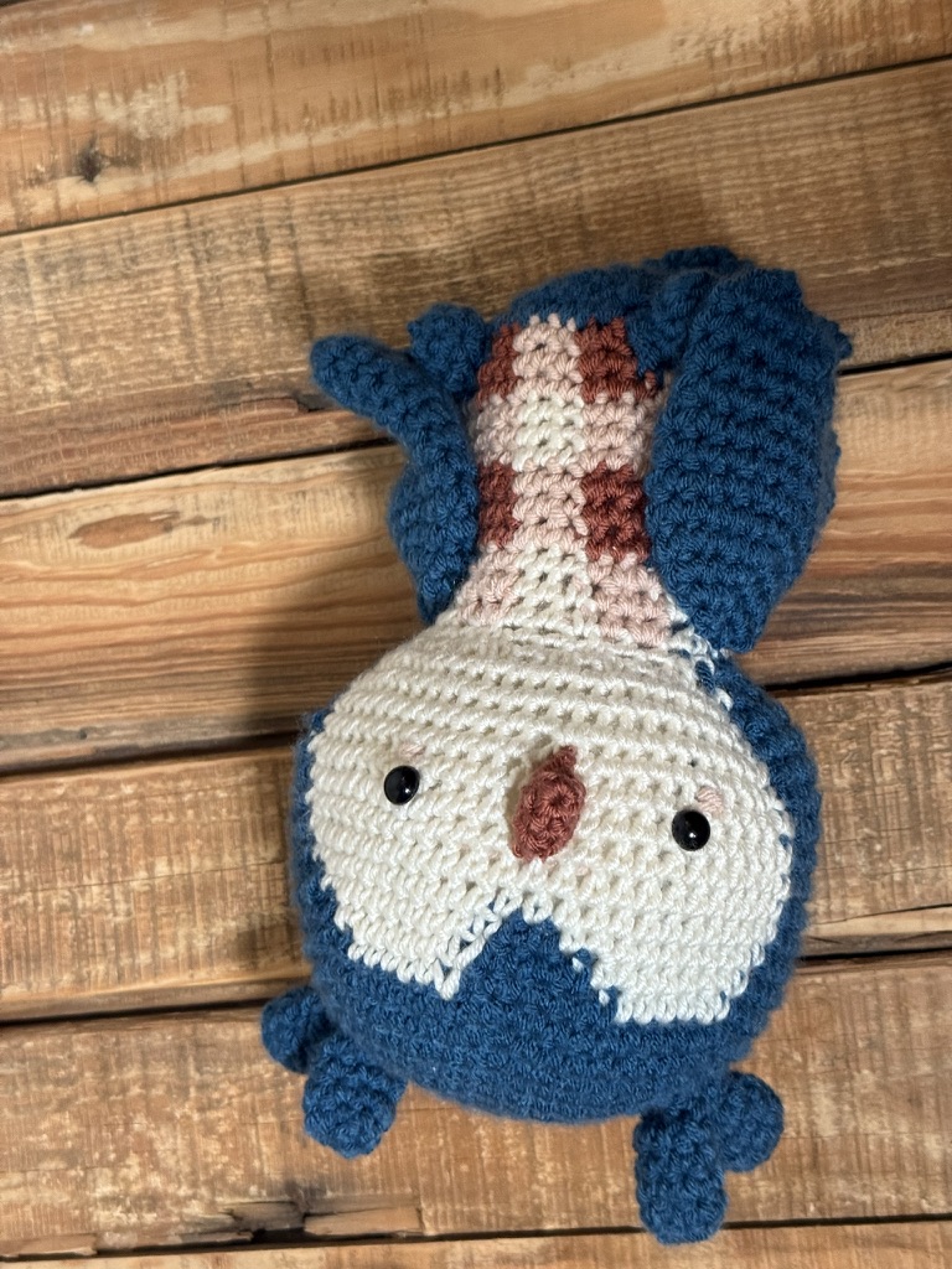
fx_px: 1760
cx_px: 476
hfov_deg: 30.3
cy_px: 634
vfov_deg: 39.7
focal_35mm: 48
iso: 250
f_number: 1.78
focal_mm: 6.76
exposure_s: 1/60
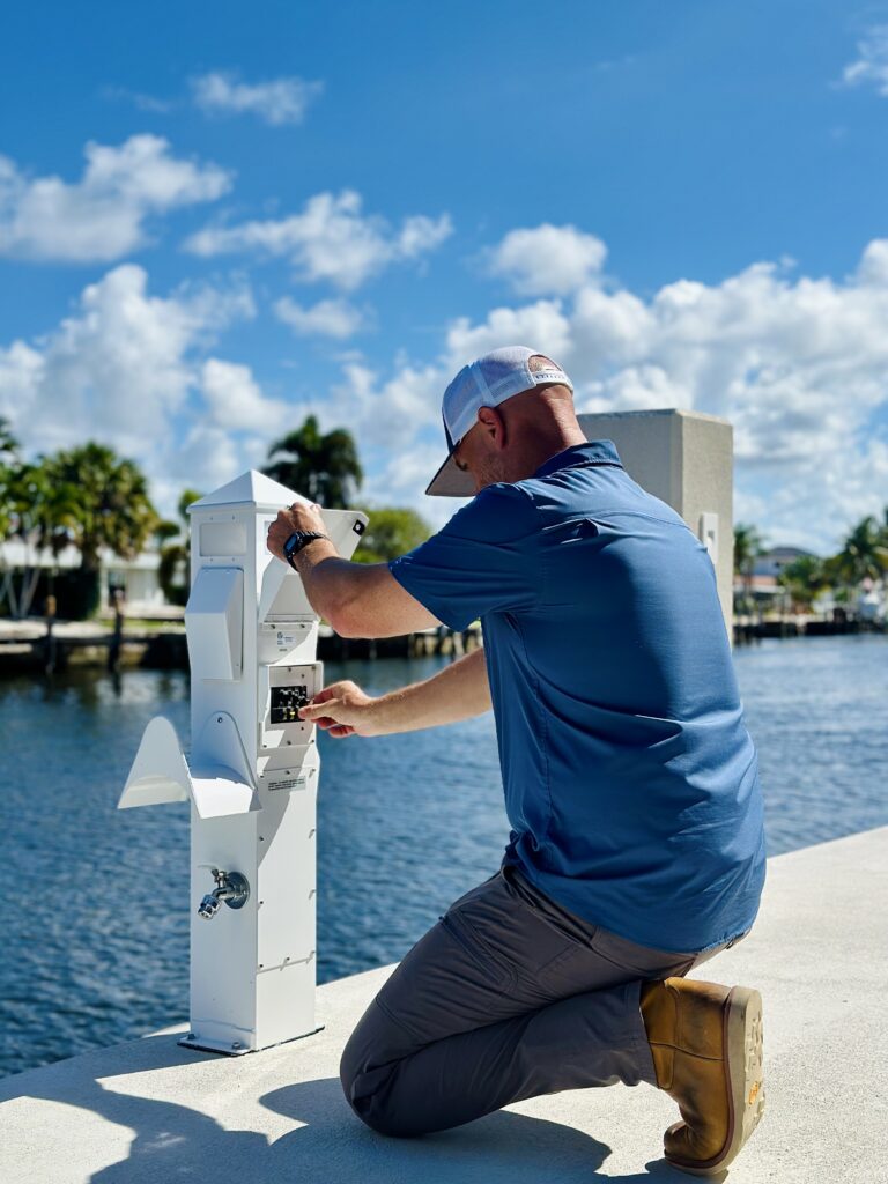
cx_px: 444
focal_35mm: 48
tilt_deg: +1.4
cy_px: 592
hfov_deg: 30.3
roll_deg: -0.9
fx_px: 1642
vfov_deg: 39.7
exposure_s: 1/6623
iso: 100
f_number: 1.78
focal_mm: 6.86
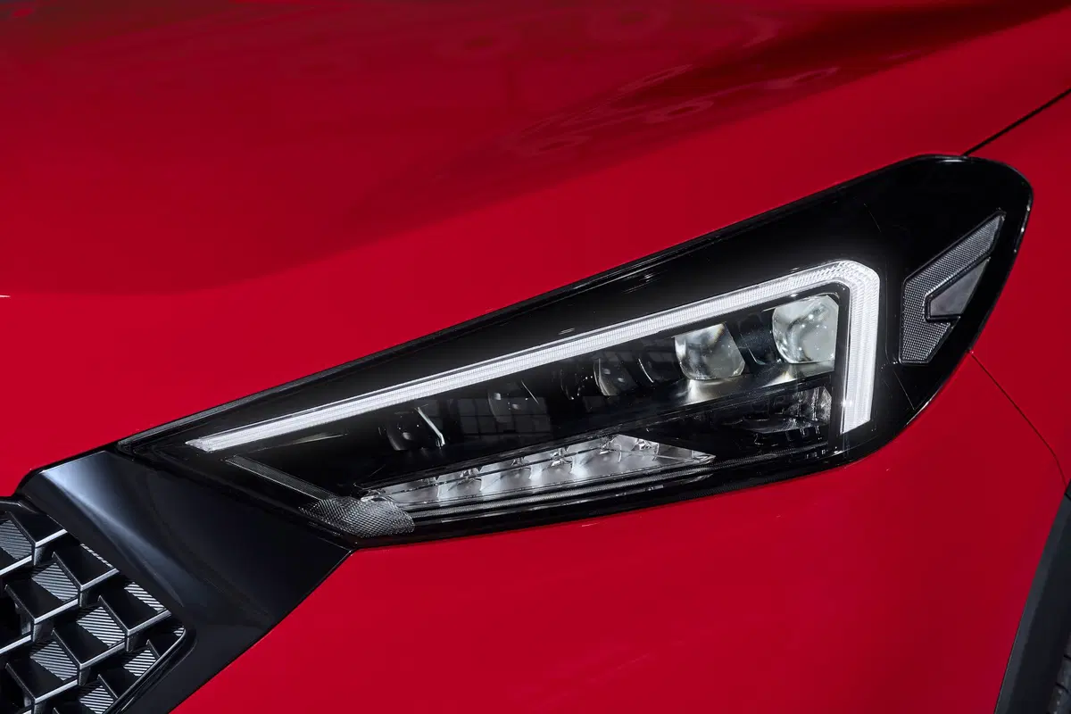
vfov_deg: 23.4
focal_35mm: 58
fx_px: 1725
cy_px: 357
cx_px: 536
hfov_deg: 34.5
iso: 160
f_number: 5.6
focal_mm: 58
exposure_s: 1/100
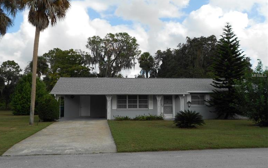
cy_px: 76
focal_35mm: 35
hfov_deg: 55.3
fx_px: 256
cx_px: 130
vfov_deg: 36.3
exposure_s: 1/640
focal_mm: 5.8
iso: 80
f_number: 3.6
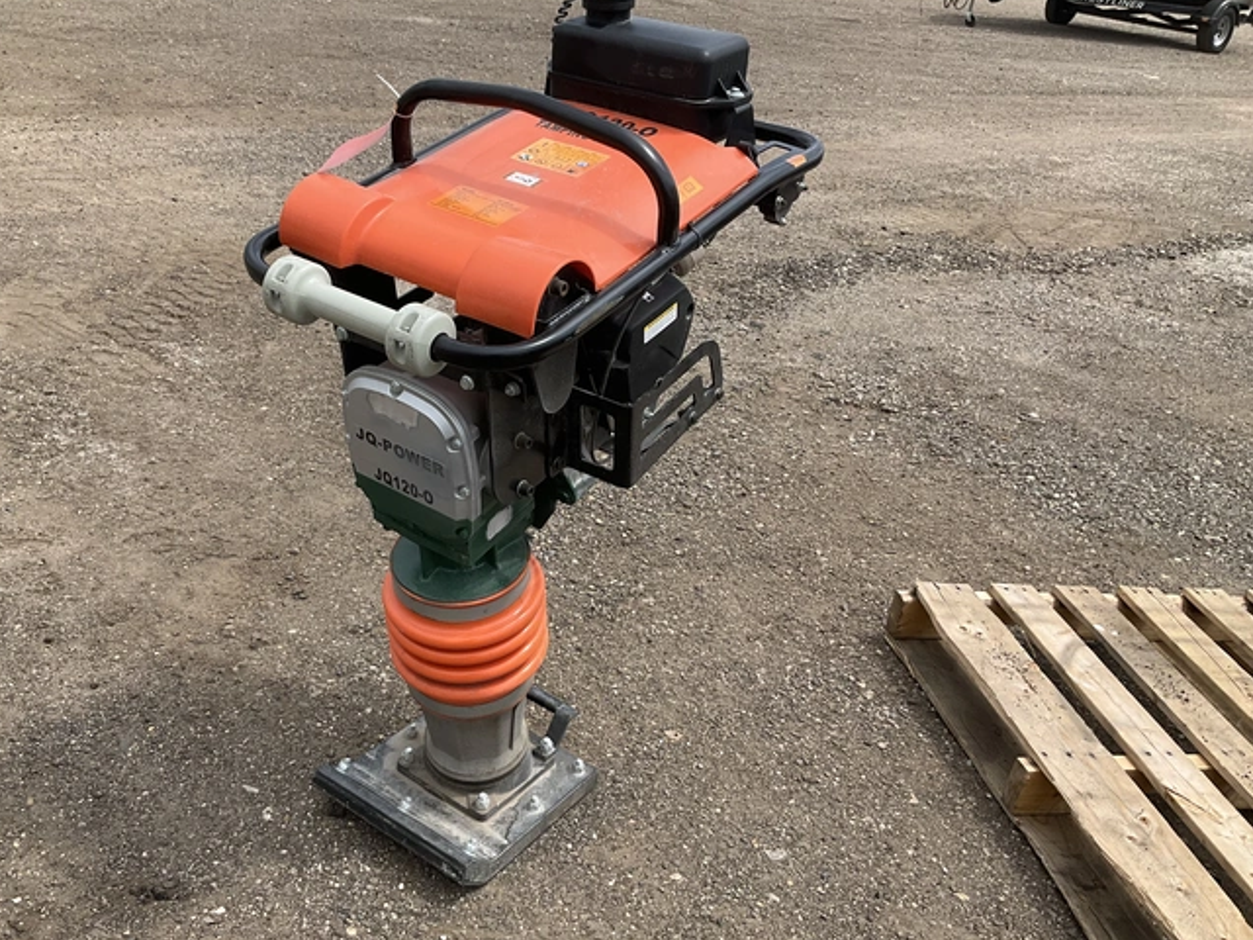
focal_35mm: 34
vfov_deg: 41.8
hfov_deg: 53.7
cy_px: 491
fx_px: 1231
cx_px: 533
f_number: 1.8
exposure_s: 1/1451
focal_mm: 3
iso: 25
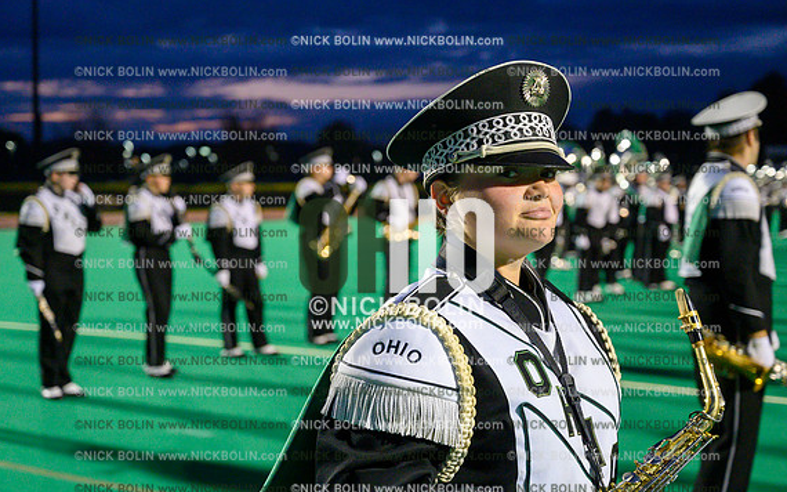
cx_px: 396
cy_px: 264
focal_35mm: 56
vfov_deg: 23.1
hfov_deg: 36.3
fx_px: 1201
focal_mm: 54
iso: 6400
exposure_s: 1/500
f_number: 4
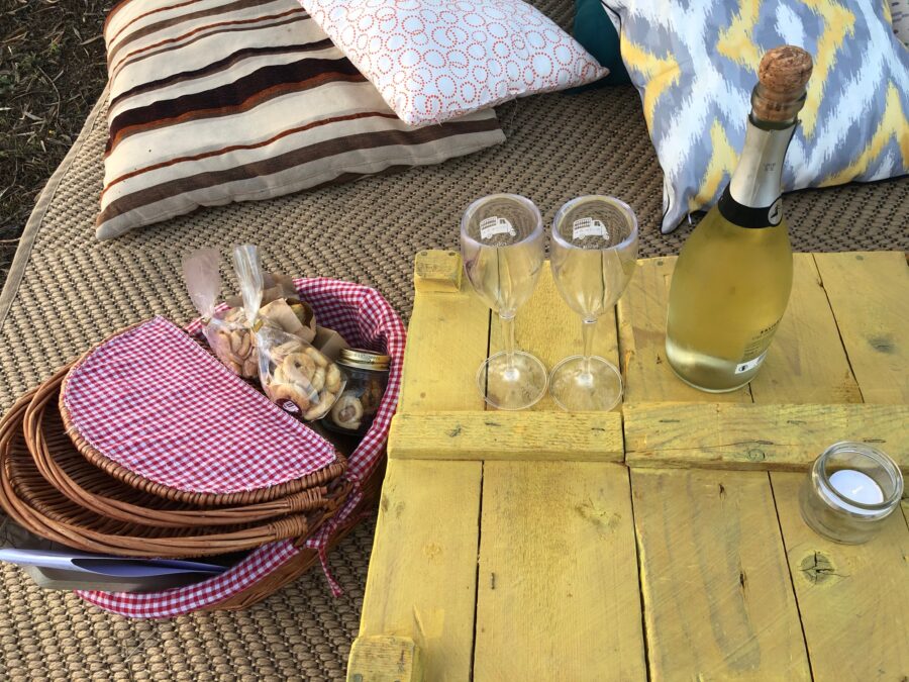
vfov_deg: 49.7
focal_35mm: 28
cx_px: 454
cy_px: 341
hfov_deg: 63.4
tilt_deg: -48.3
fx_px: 735
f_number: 1.8
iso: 32
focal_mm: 4
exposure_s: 1/100
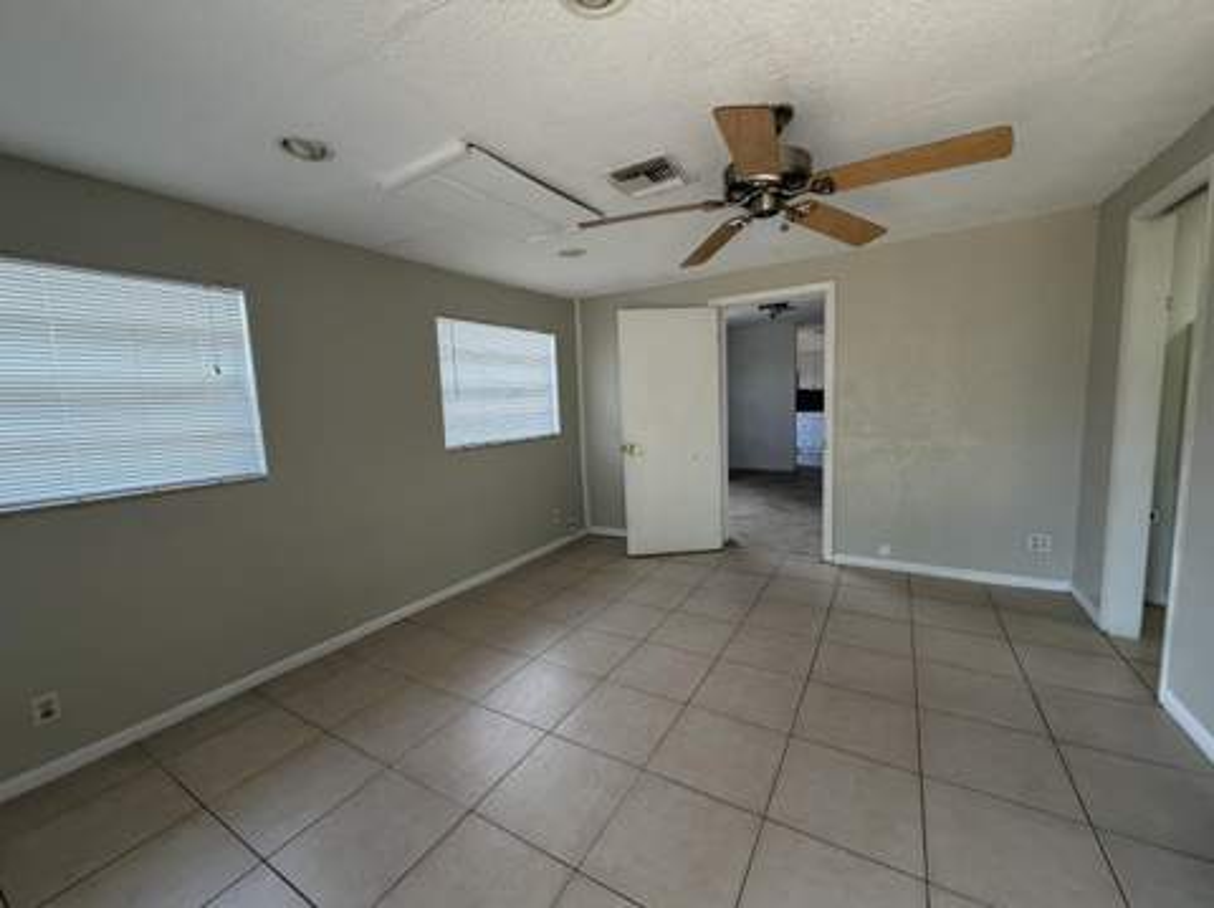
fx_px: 490
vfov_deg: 85.6
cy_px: 454
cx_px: 607
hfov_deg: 102.1
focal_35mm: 14
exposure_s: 1/120
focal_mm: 2.22
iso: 200
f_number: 2.2
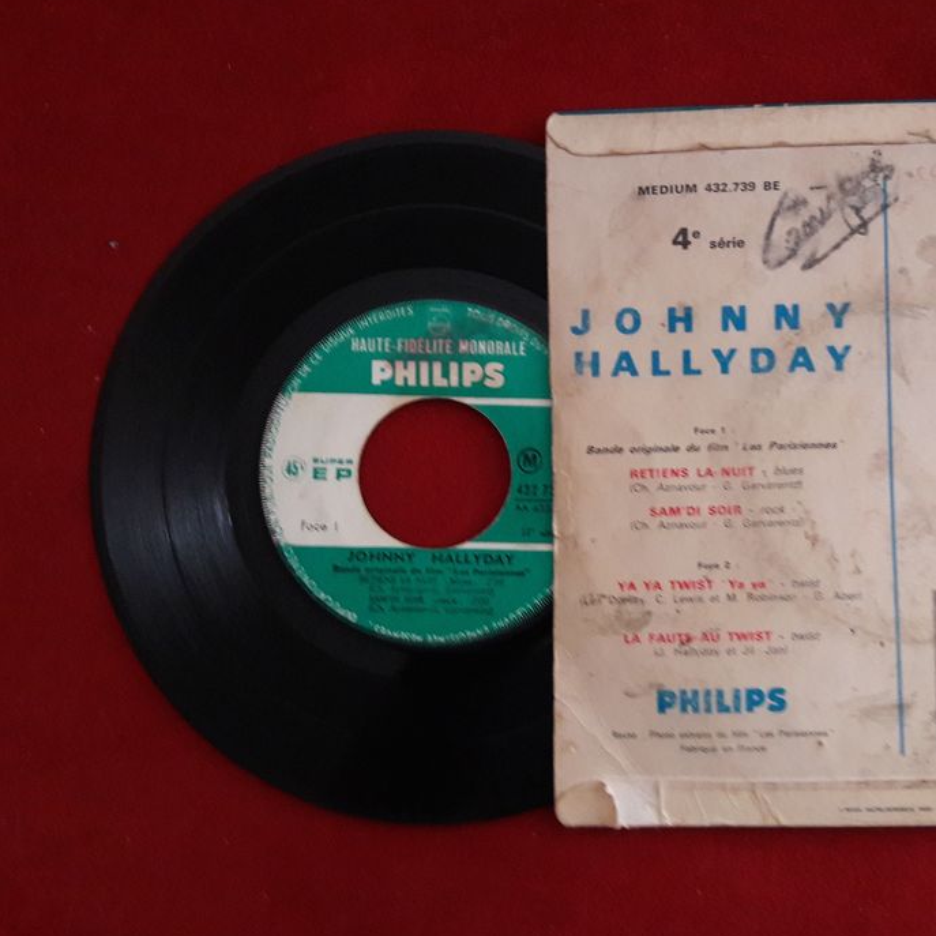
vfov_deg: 46.0
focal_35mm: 36
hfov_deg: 45.0
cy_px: 474
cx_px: 658
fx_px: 1101
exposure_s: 1/17
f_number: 1.9
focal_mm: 3.7
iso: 250
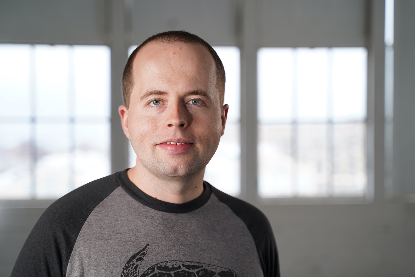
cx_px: 208
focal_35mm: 59
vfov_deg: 23.0
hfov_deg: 33.9
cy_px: 138
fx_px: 680
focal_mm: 59
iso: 200
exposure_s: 1/125
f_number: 2.8
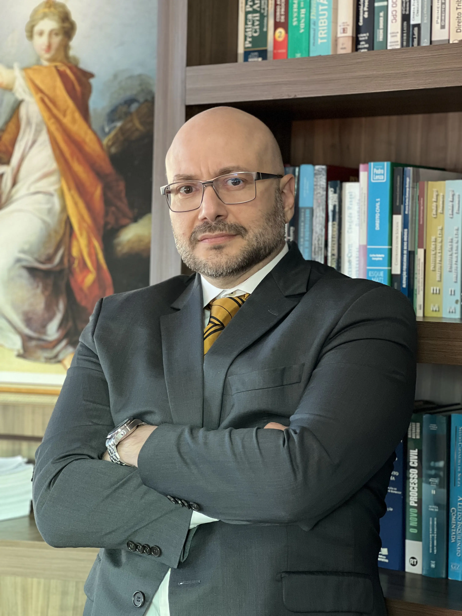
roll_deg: -0.8
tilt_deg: -0.8
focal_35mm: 77
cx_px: 231
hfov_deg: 19.1
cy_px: 308
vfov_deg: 25.3
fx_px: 1370
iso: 200
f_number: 2.8
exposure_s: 1/40
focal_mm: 9
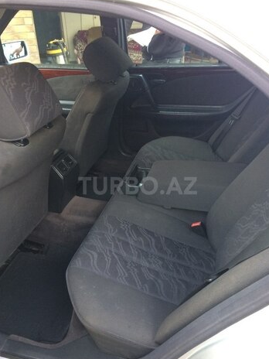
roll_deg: +4.1
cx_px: 138
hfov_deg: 45.4
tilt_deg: -33.3
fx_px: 321
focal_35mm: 31
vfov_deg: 58.3
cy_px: 186
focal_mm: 4.15
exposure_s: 1/33
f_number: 2.2
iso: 100
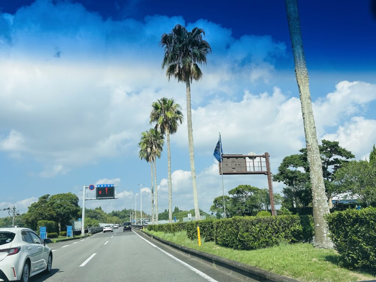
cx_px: 188
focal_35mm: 26
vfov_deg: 53.1
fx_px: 282
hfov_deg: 67.3
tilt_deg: +10.0
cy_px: 141
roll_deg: +1.3
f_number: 1.5
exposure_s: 1/4444
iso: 50
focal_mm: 5.7
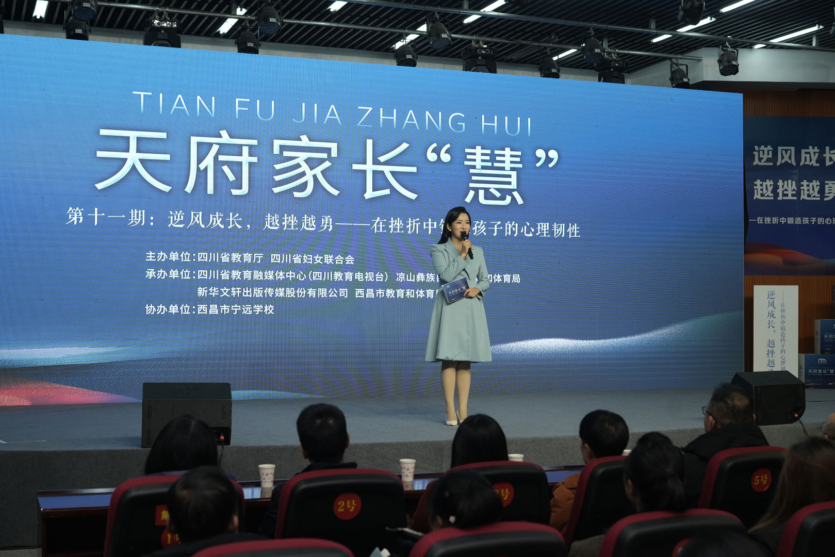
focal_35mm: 50
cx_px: 418
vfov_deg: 27.0
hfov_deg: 39.6
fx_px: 1160
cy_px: 278
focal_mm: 50
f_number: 4.5
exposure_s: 1/200
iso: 800
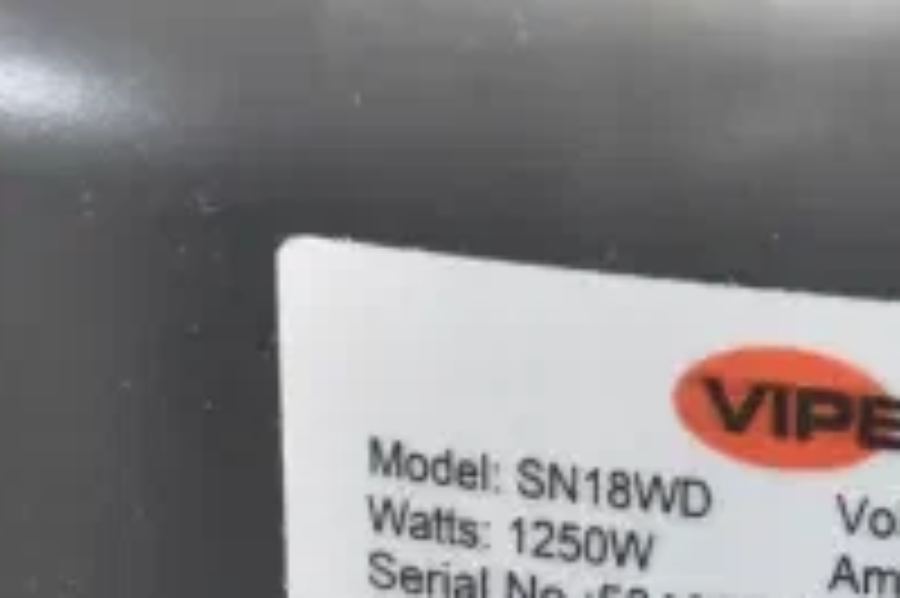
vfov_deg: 10.9
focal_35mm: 124
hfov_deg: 15.4
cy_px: 663
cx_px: 1323
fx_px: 3086
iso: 6400
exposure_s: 1/125
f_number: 5.6
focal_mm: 27
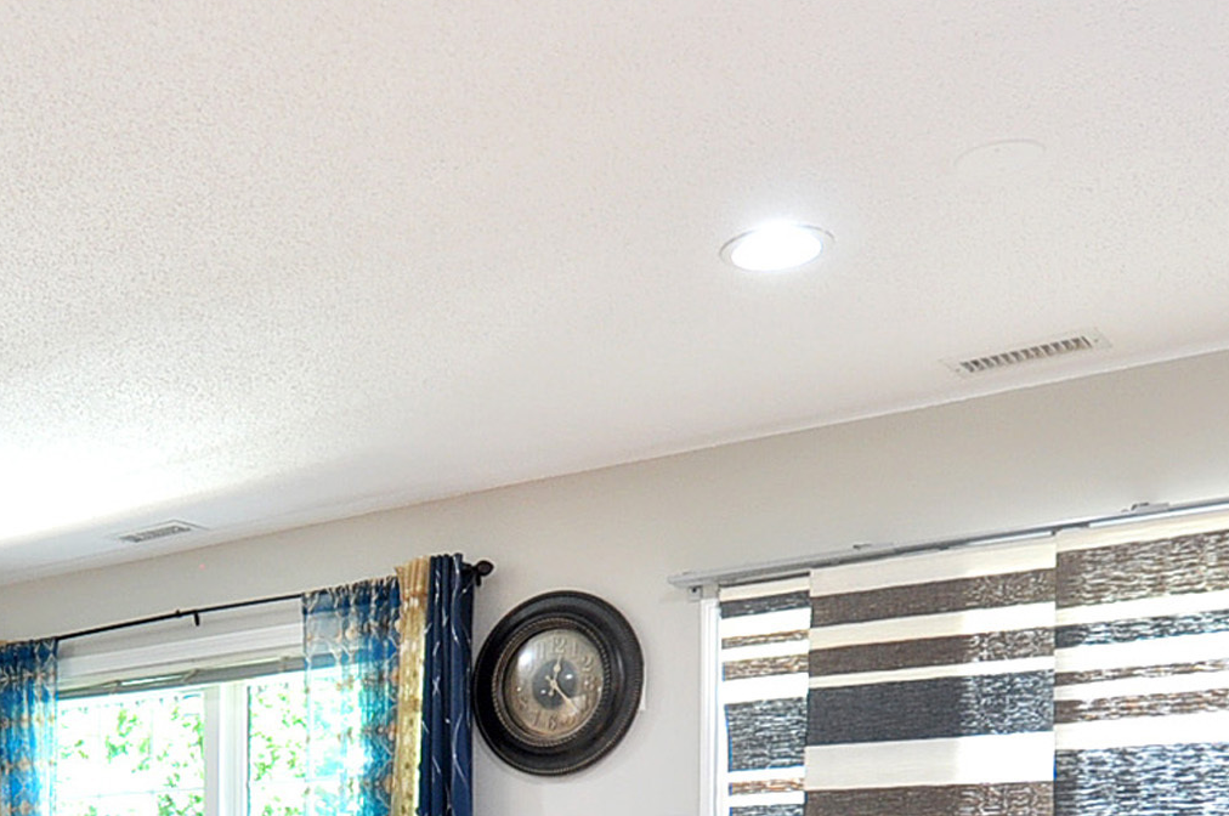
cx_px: 288
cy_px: 1093
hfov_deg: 43.8
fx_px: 1466
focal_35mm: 43
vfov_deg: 26.0
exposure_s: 1/25
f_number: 4.5
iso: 400
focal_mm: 10
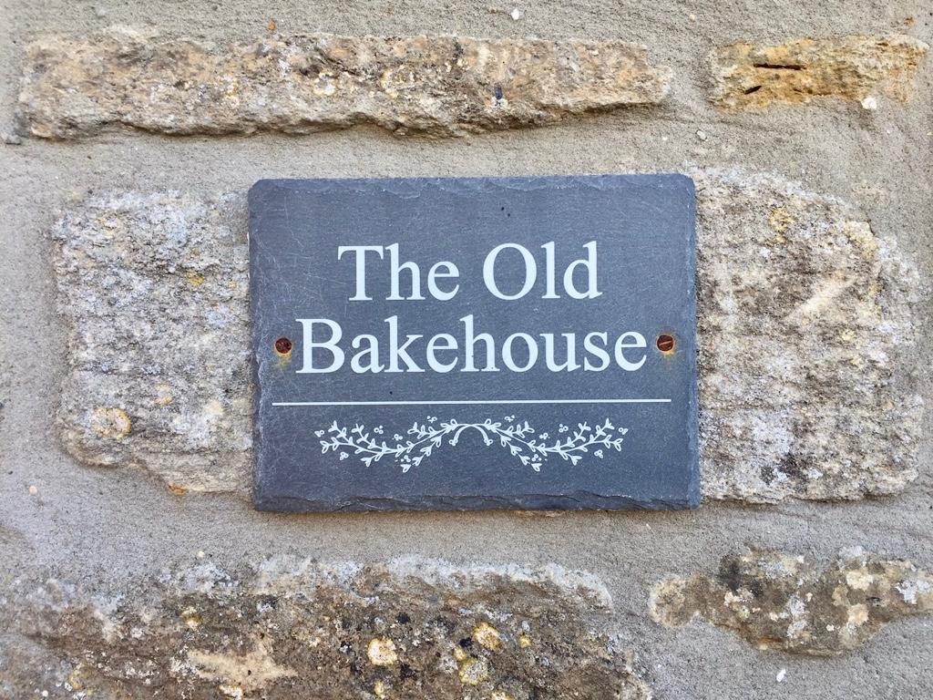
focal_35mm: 29
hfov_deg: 61.7
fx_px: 782
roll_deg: +0.8
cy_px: 350
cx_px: 466
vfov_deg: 48.2
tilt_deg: -1.0
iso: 32
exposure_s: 1/116
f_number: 2.2
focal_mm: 4.15
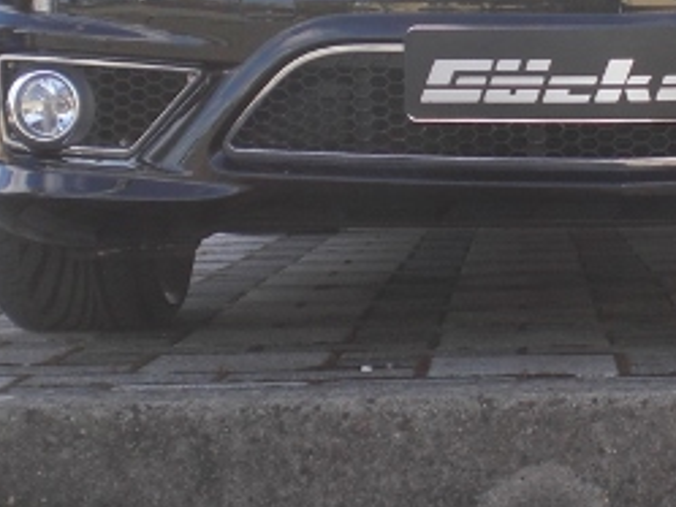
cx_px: 565
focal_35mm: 122
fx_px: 2384
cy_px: 133
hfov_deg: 16.0
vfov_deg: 12.1
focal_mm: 6.3
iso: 64
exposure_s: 1/200
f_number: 3.1
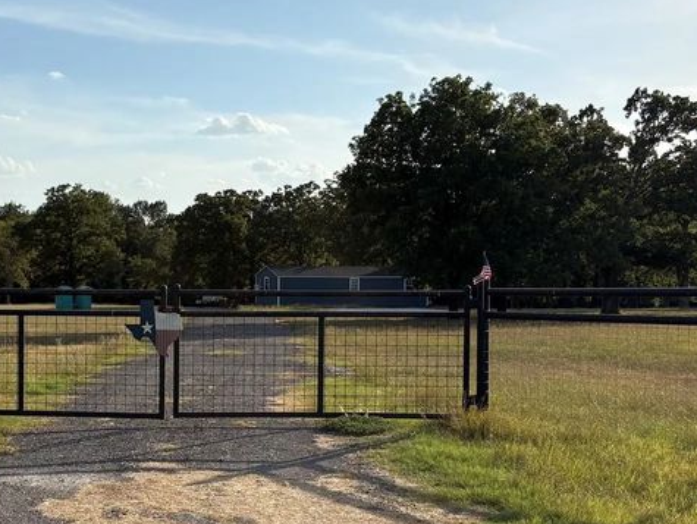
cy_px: 320
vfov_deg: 26.1
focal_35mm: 56
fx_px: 1128
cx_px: 148
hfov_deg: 33.4
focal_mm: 5.96
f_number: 1.6
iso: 50
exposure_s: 1/4608
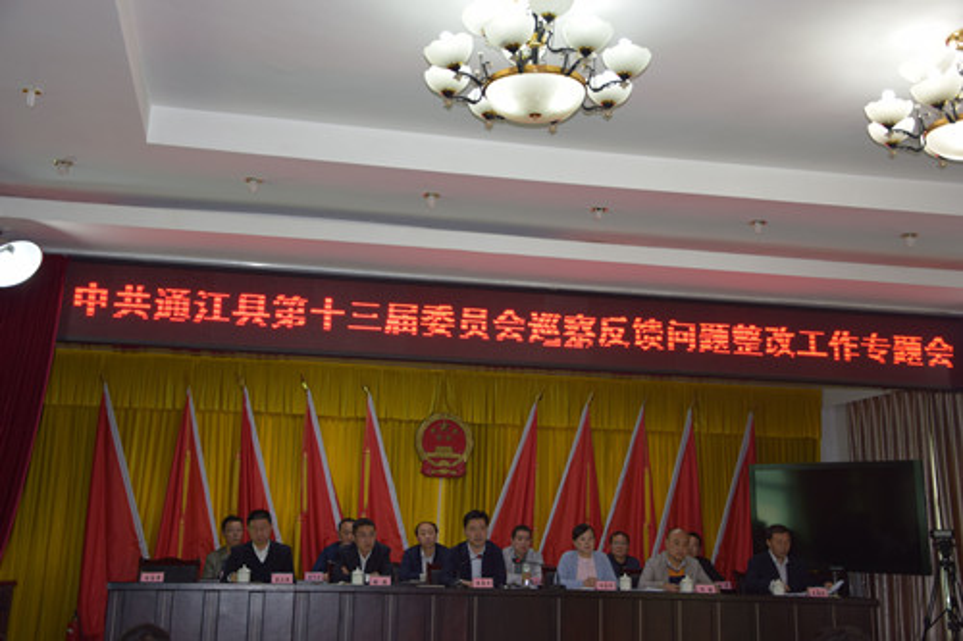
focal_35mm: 42
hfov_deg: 46.4
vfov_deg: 31.9
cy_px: 320
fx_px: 1123
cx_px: 482
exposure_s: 1/100
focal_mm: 28
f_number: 4
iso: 400
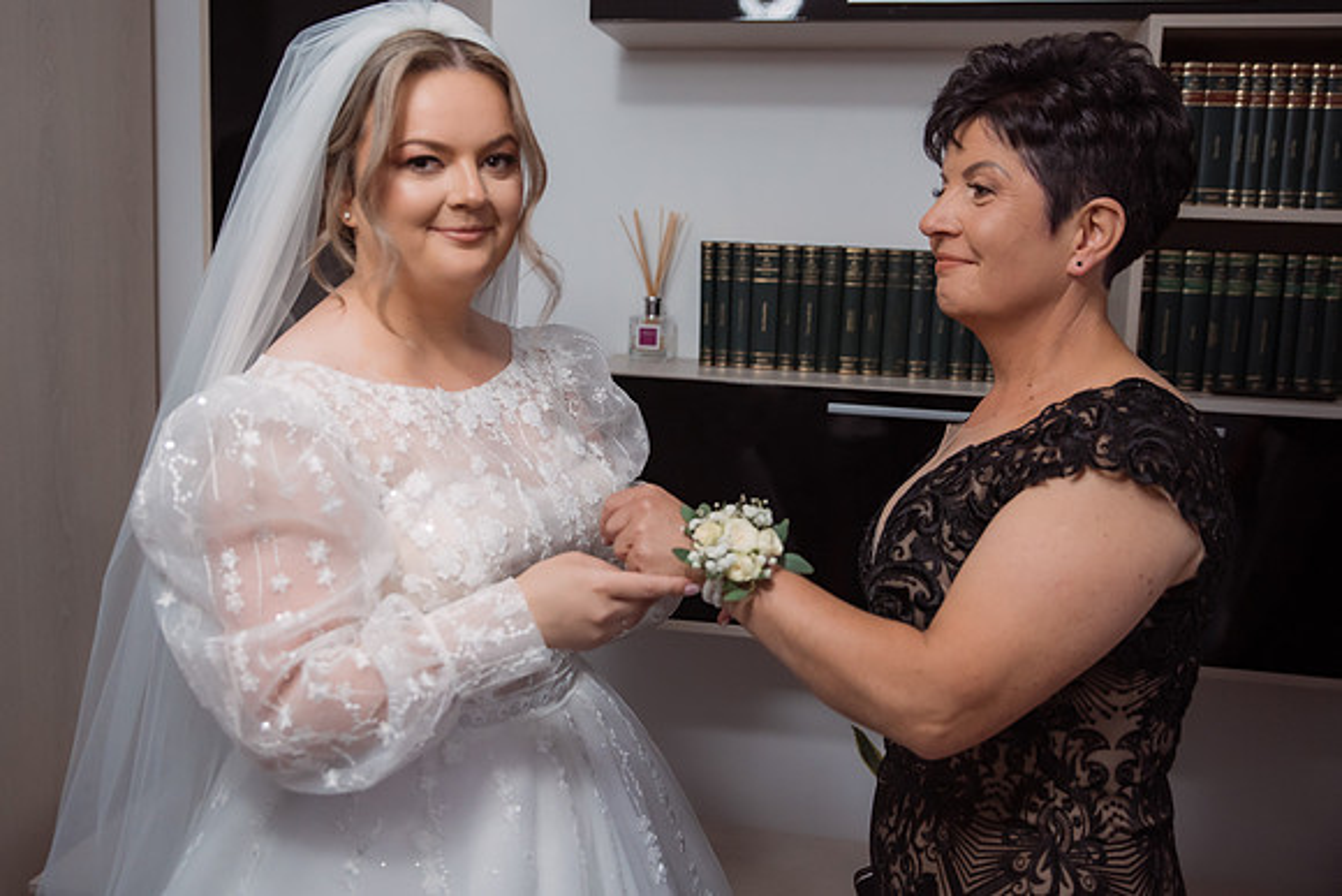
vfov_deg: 37.2
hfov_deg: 53.5
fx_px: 1329
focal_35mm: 36
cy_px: 420
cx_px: 612
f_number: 2.8
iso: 1600
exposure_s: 1/200
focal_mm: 32
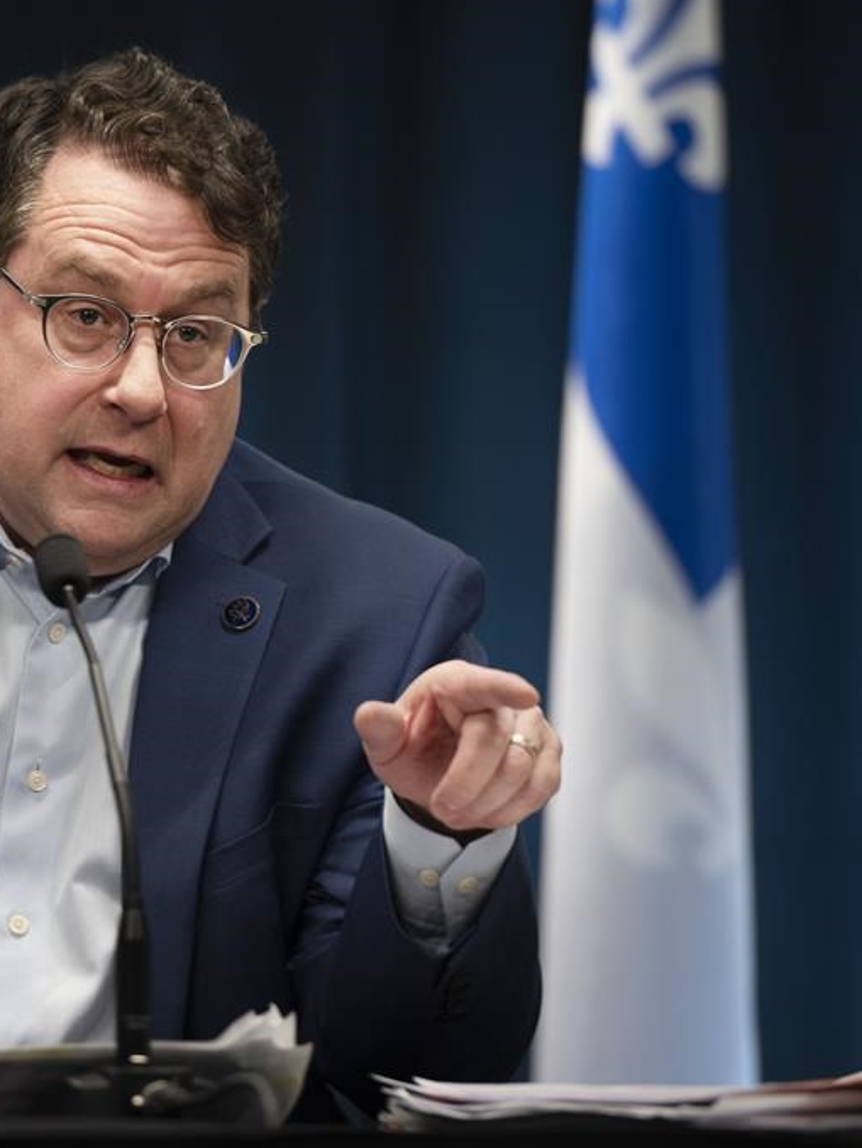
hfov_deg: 5.1
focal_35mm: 290
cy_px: 573
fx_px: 9623
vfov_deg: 6.8
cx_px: 32
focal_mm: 200
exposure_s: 1/80
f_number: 4
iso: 800
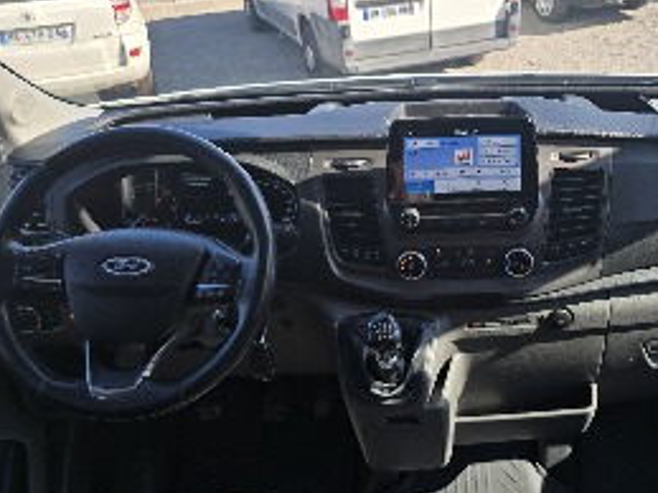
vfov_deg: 38.2
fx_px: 703
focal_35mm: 37
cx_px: 440
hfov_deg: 49.3
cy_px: 168
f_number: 1.7
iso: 12
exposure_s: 1/319
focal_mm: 6.3
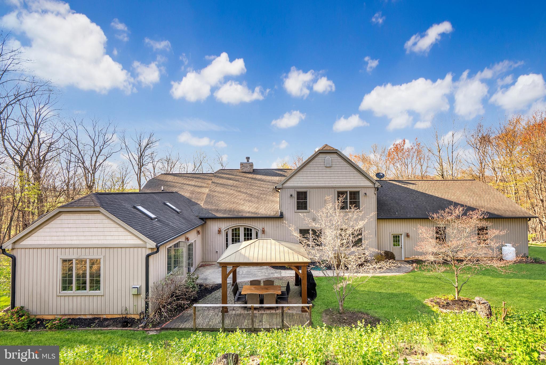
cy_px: 182
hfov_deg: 96.7
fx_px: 243
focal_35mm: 16
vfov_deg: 73.8
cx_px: 273
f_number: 8
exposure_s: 1/320
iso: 320
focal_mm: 16
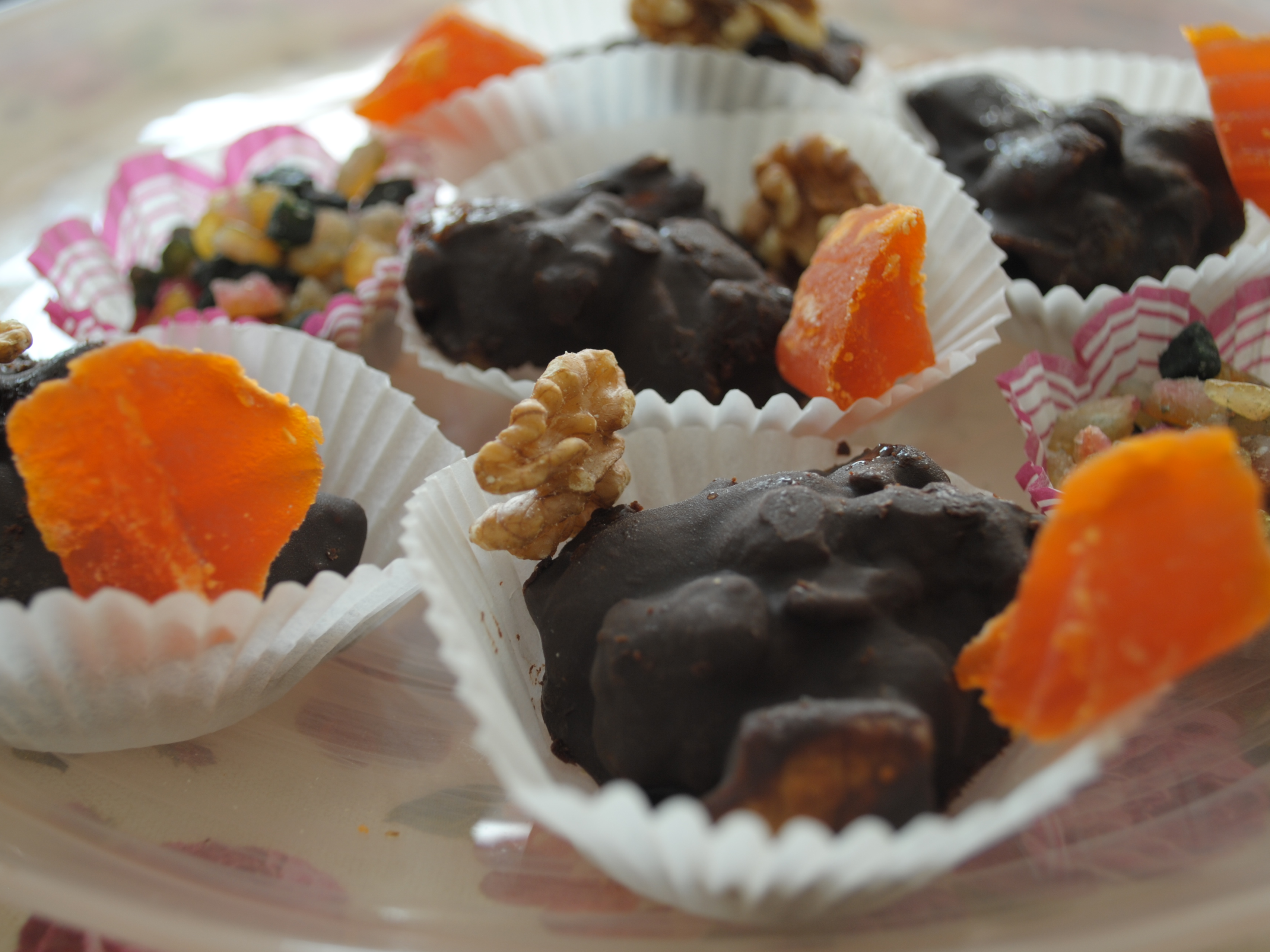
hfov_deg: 40.0
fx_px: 1745
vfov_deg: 30.5
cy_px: 471
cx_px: 599
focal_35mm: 48
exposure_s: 1/10
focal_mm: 29
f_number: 4.5
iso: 100
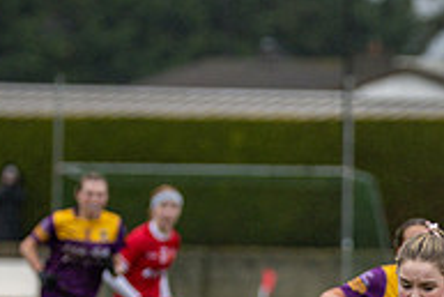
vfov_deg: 2.5
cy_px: 443
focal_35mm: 540
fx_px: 6665
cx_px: 412
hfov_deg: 3.8
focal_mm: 180
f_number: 2.8
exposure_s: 1/640
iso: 900
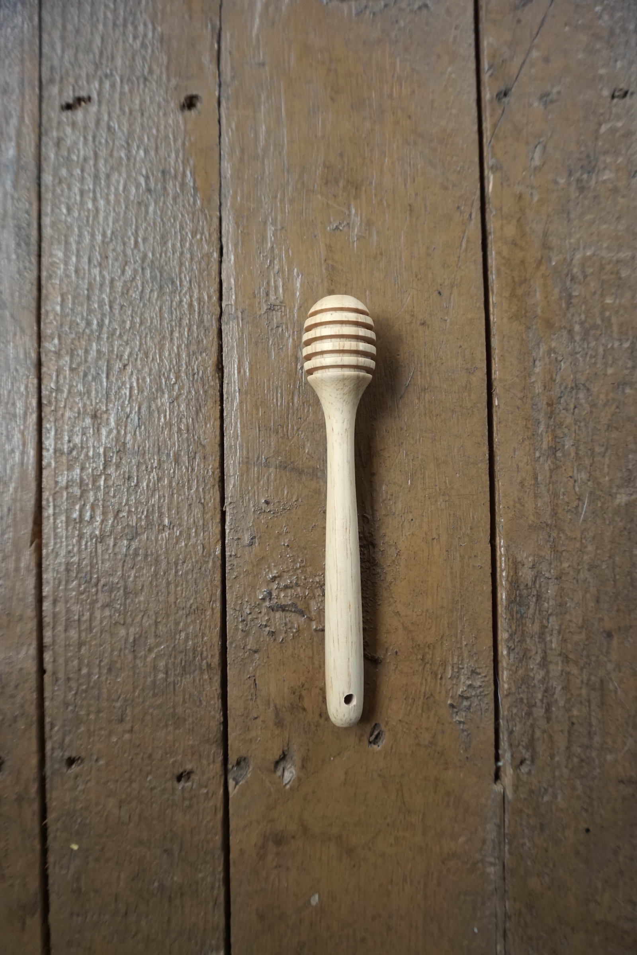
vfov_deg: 73.7
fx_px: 637
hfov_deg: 53.1
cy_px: 478
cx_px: 318
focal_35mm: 24
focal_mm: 16
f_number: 4.5
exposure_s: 1/80
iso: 1250
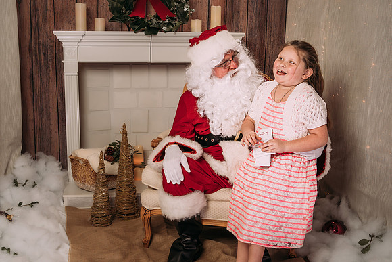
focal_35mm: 45
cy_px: 135
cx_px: 184
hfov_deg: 43.5
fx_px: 491
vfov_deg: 29.8
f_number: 5.6
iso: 100
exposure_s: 1/100
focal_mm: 35
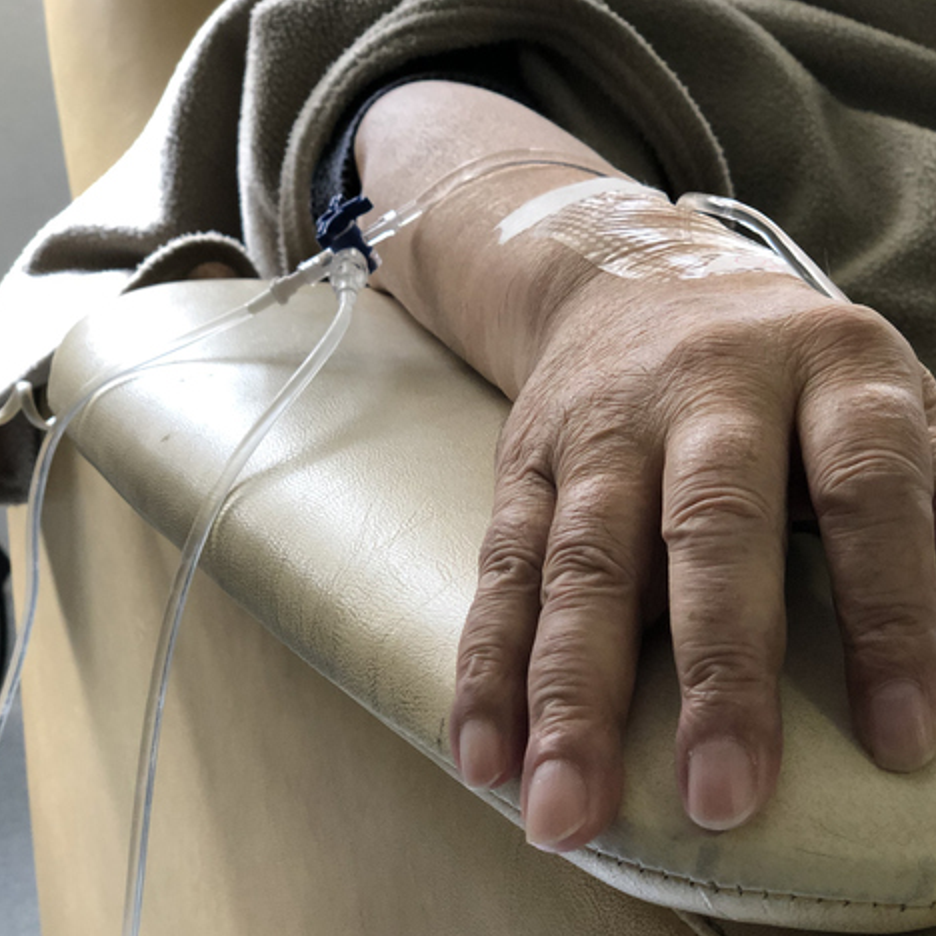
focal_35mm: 67
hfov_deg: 25.7
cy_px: 488
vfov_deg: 25.7
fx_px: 2050
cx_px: 529
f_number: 2.4
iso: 125
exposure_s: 1/33
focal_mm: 6
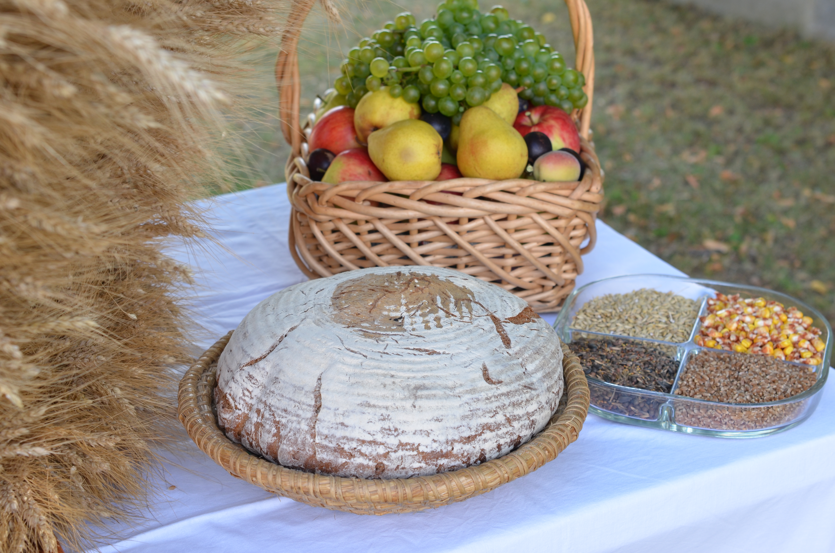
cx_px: 418
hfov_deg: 30.6
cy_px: 276
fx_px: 1528
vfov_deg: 20.5
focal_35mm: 66
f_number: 5.6
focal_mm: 44
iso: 200
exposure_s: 1/125
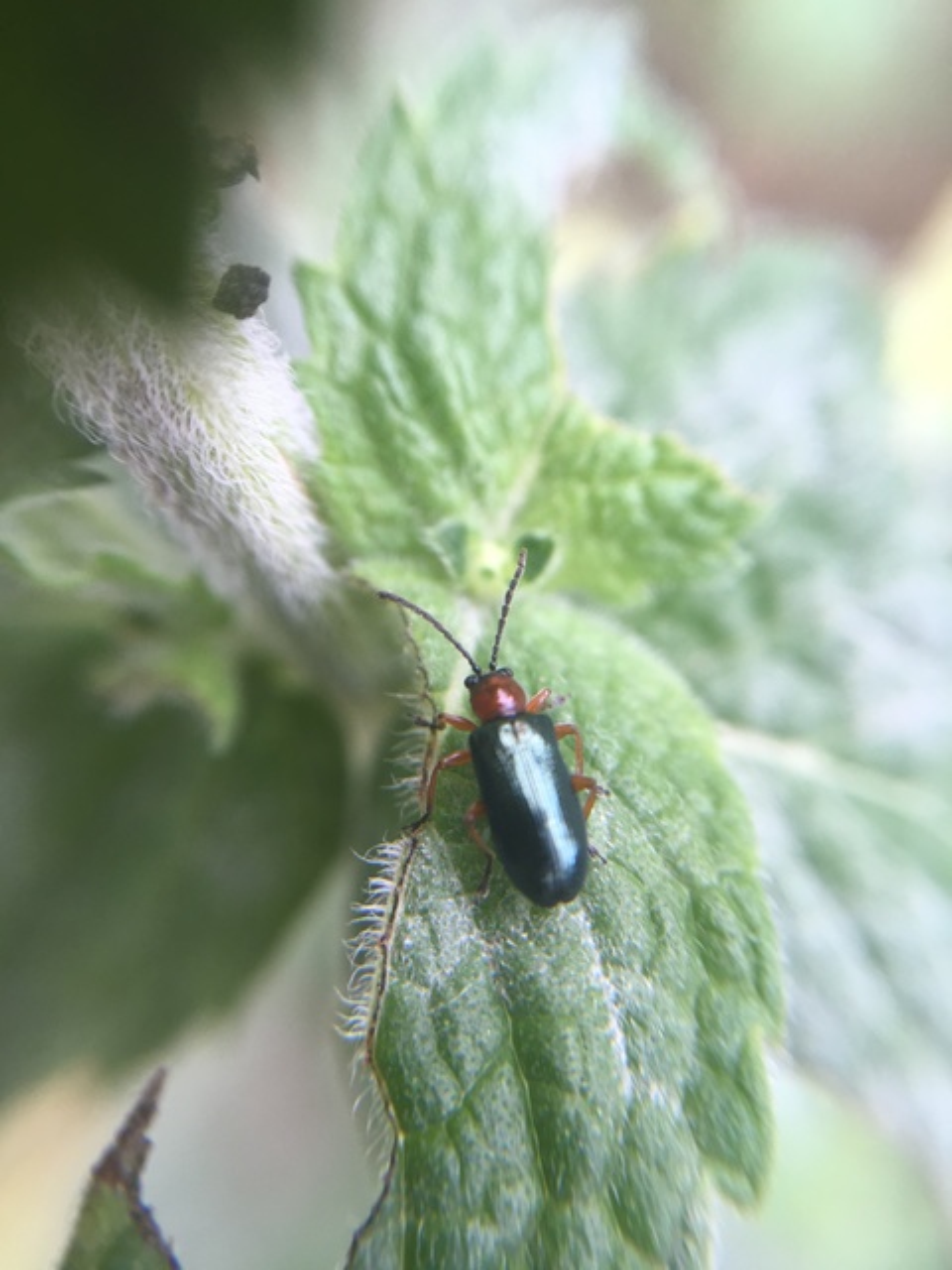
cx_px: 476
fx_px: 1063
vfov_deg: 61.7
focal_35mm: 29
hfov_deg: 48.2
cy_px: 635
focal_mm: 4.15
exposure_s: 1/100
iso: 40
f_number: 2.2
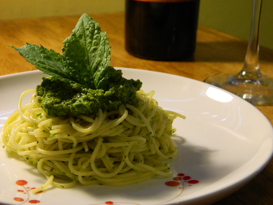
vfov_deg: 21.0
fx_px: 552
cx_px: 136
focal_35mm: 70
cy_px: 102
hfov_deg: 27.8
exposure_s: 1/50
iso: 400
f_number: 4
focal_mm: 12.6
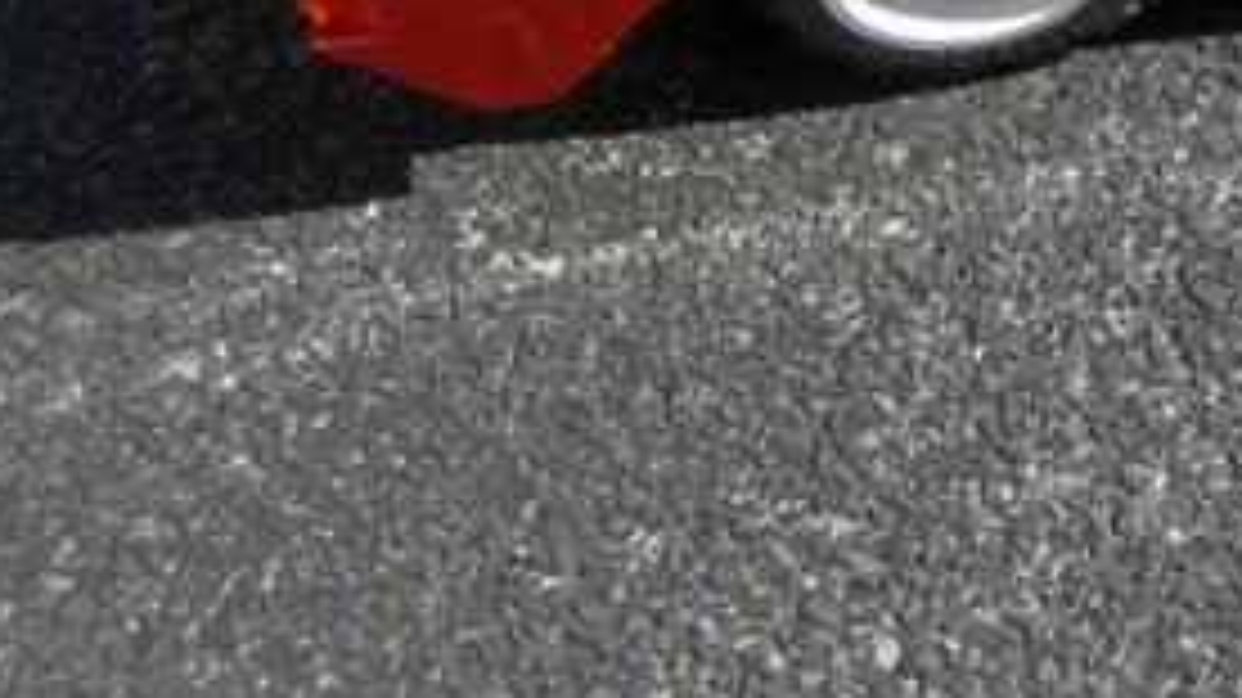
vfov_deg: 4.4
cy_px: -941
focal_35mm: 267
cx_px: 1917
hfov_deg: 7.9
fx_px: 8790
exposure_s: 1/200
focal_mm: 10.7
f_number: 5.8
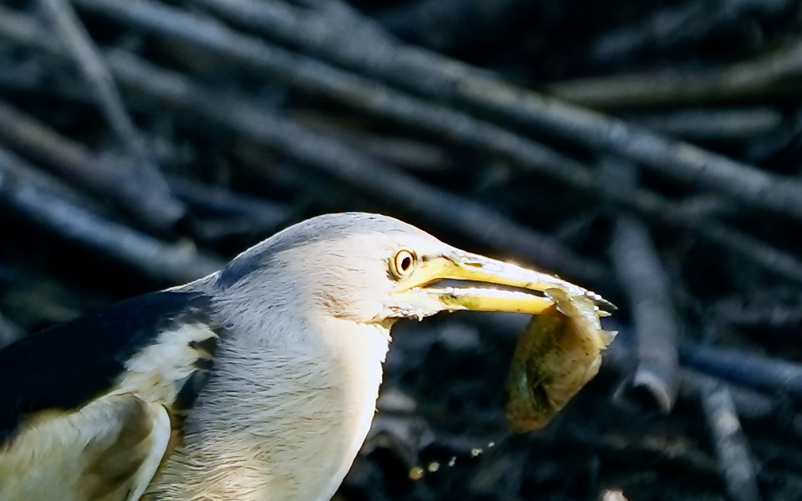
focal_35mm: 1357
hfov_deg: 1.5
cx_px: 280
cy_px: 528
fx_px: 29665
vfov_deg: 1.0
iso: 640
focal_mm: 600
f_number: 6.3
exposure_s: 1/756
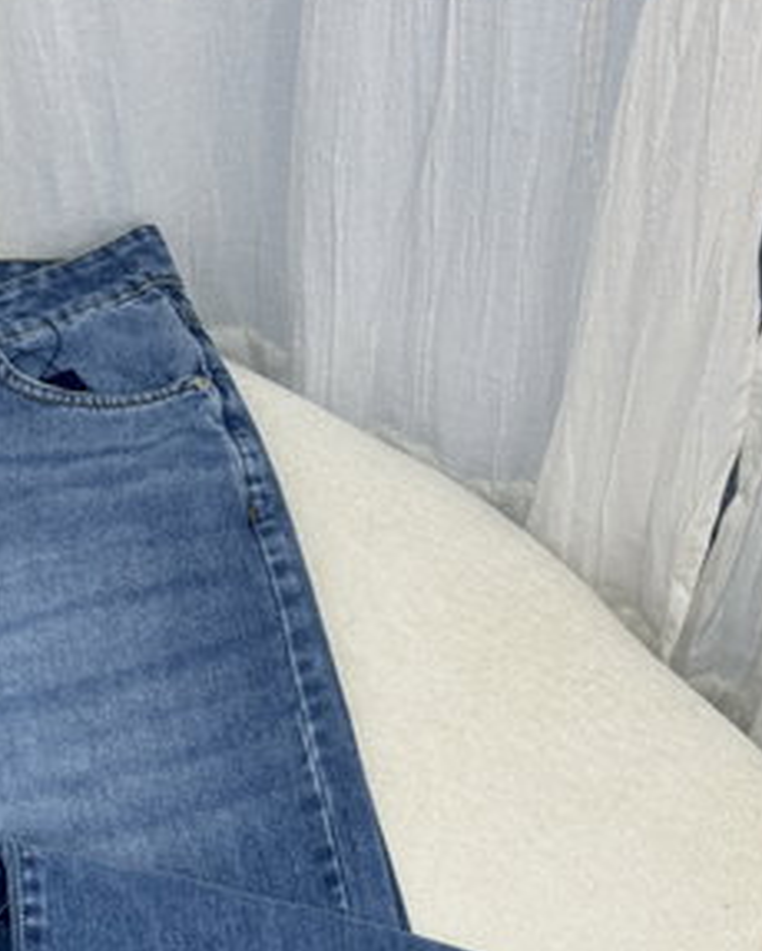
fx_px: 2450
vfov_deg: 21.5
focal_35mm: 87
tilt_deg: -57.4
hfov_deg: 17.6
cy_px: 860
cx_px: 222
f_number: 1.78
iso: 50
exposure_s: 1/50
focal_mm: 6.76
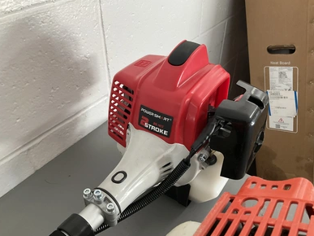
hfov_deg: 60.0
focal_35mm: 30
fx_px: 272
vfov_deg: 46.8
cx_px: 158
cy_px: 120
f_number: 1.8
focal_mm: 3
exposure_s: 1/60
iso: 125
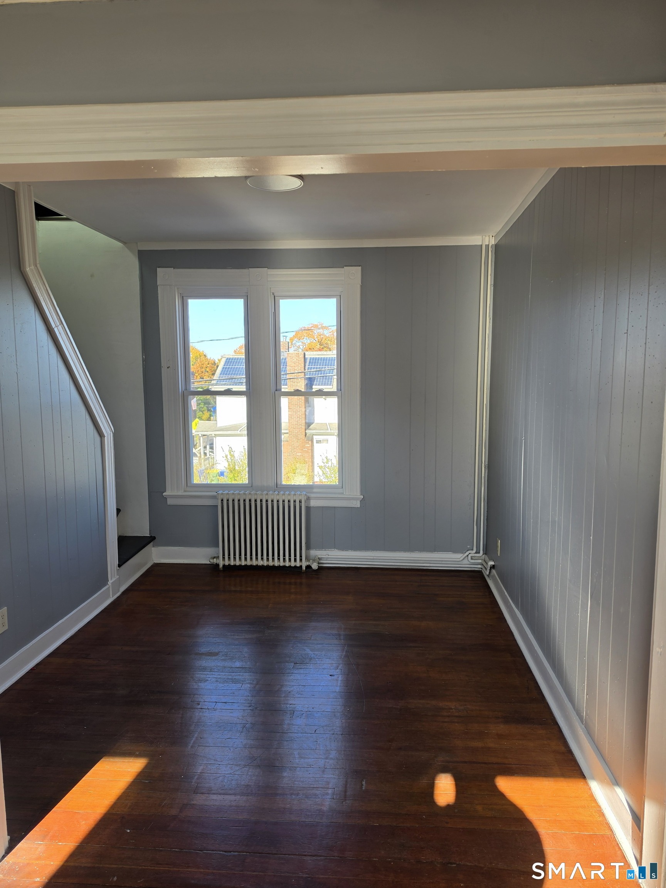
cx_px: 333
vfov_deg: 73.9
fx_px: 590
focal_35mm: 23
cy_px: 444
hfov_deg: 58.9
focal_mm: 6.5
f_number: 1.4
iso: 10
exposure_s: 1/120
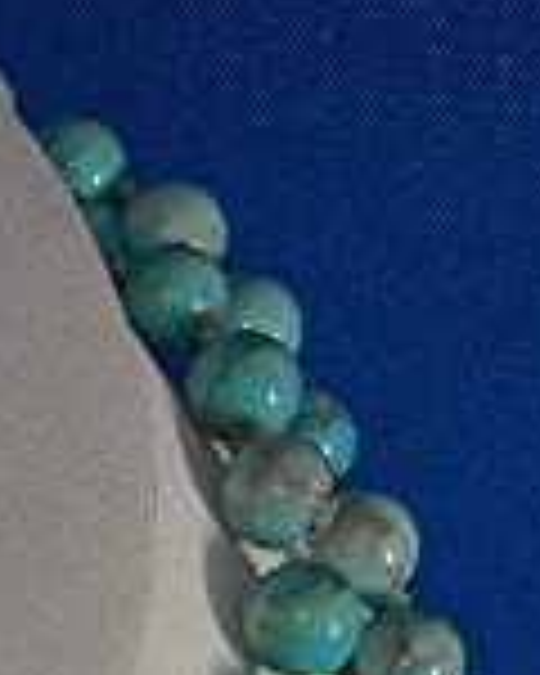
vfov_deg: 9.9
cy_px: 1026
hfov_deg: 8.0
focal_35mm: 188
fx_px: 3756
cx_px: -405
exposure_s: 1/60.8
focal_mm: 8.1
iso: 160
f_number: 3.8
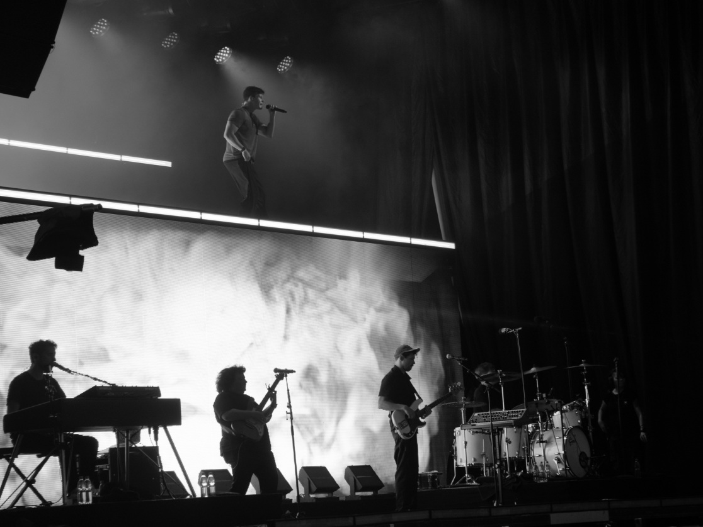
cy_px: 263
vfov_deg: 13.0
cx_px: 391
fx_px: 2315
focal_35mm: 114
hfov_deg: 17.3
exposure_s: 1/125
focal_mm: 70
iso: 400
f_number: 5.6
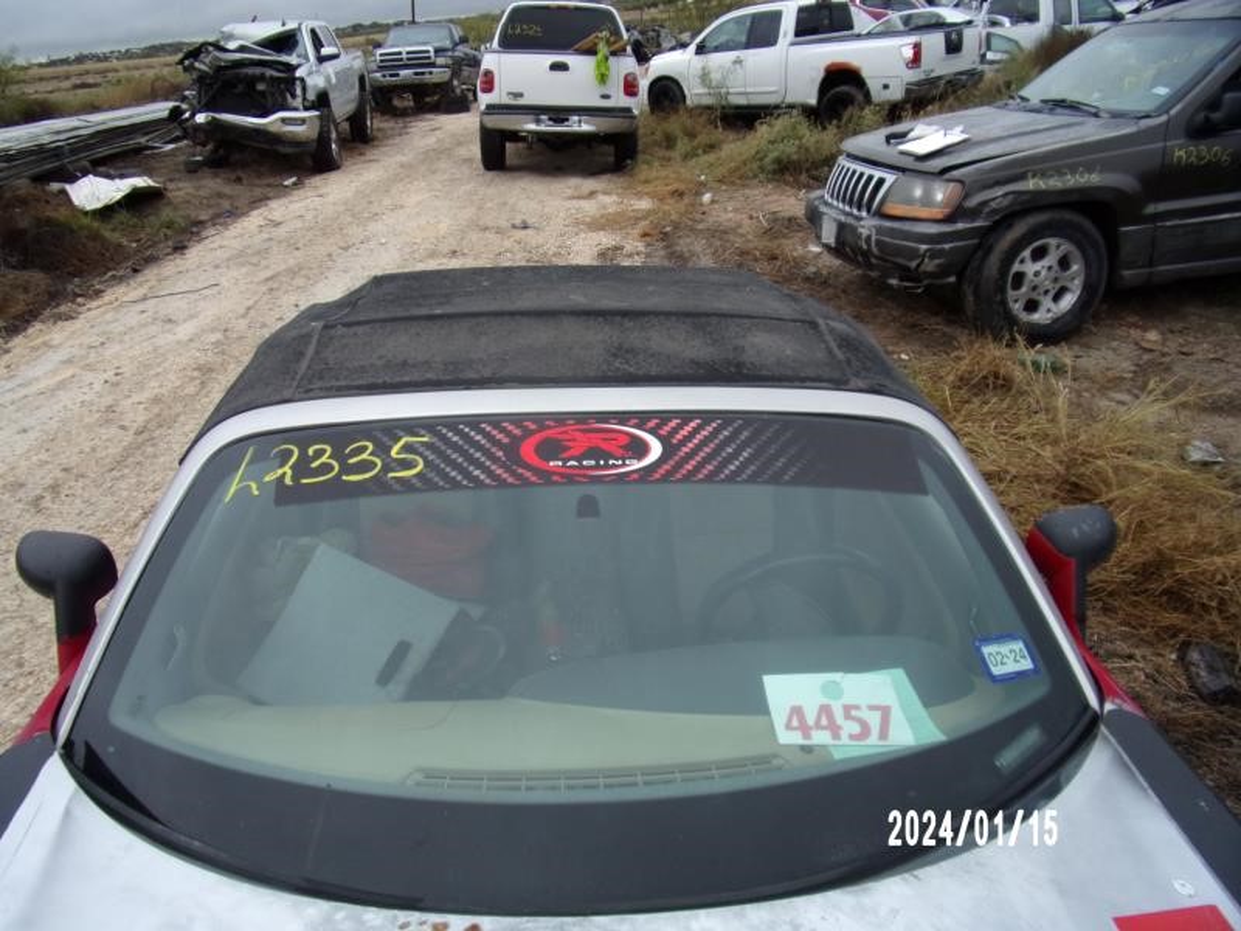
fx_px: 860
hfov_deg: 71.6
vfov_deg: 56.8
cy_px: 466
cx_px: 620
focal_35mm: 24
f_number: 3.3
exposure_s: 1/180
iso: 80
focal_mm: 4.3
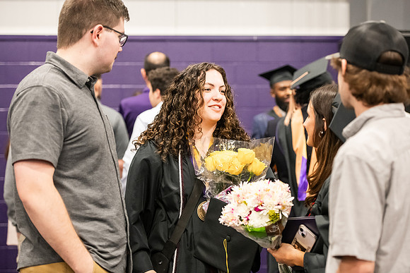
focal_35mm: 85
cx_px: 205
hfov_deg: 23.9
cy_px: 136
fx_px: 968
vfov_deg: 16.1
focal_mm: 85
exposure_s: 1/200
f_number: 3.2
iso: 4000
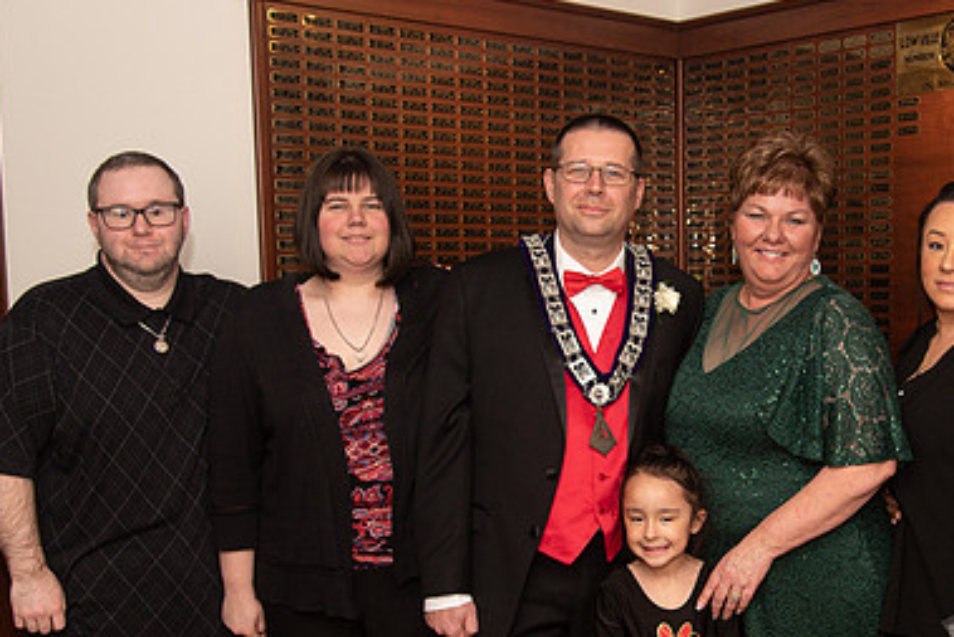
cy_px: 399
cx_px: 685
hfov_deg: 39.5
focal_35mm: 49
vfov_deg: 27.5
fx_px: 1299
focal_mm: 32
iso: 800
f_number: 4
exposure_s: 1/200
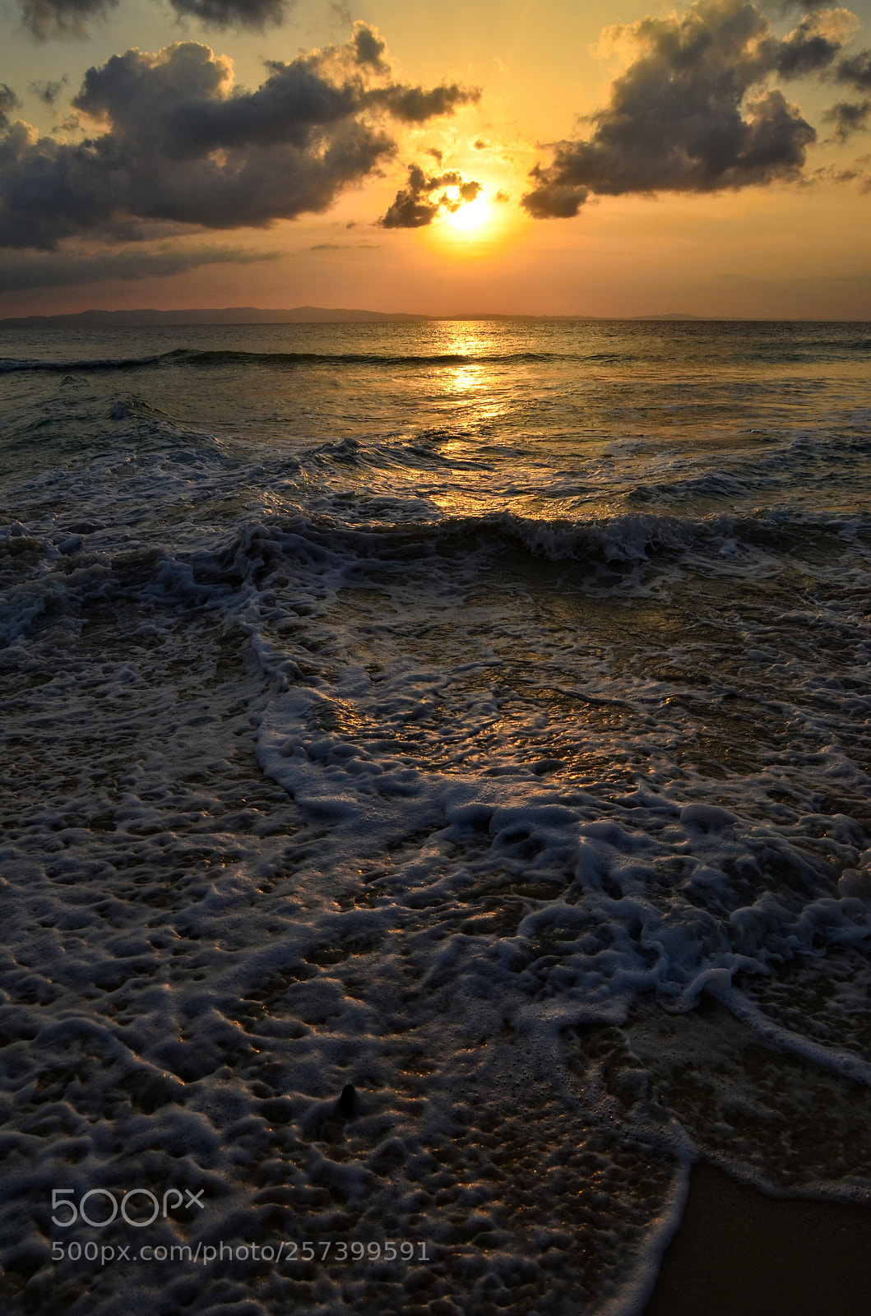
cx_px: 436
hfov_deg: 47.7
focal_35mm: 27
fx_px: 985
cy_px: 658
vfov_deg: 67.5
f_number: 11
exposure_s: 1/400
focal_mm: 18
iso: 200
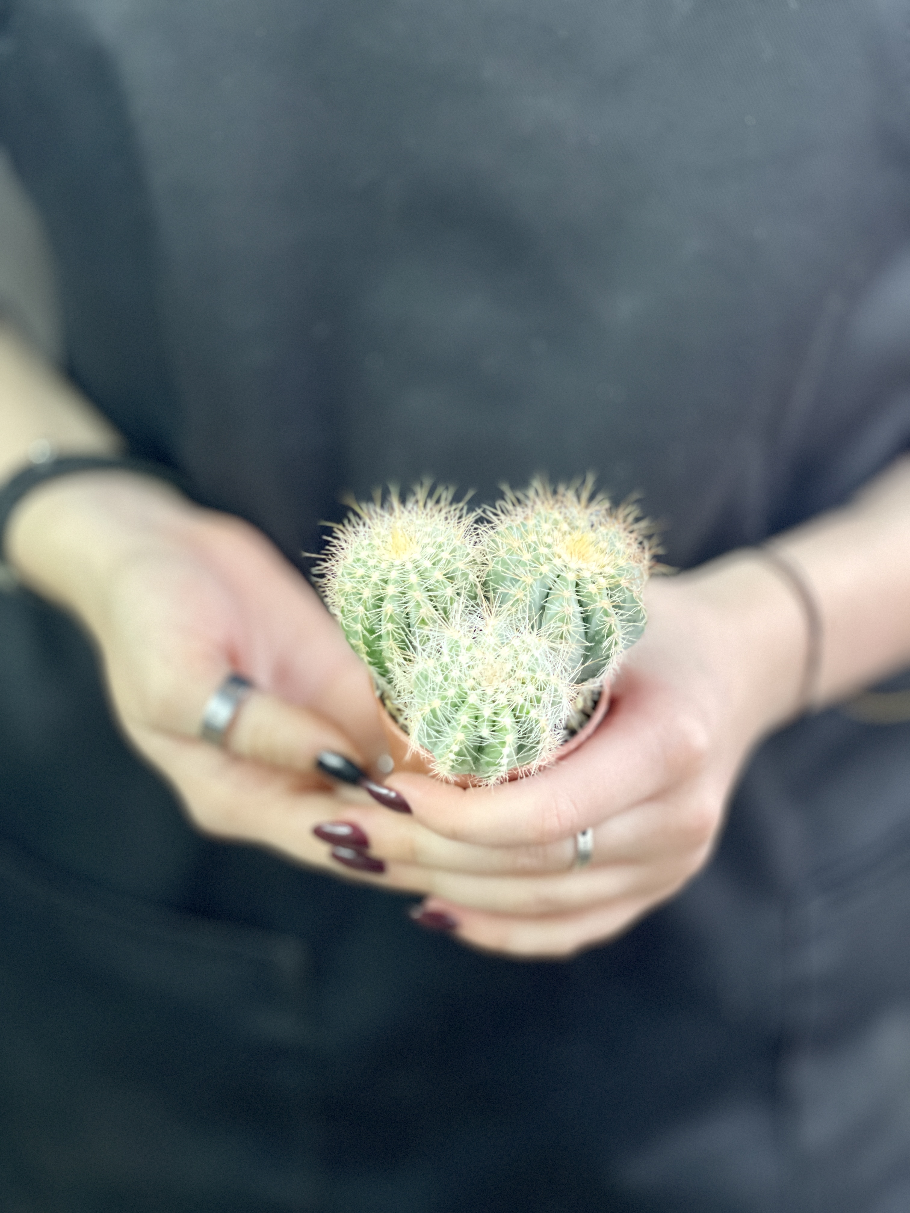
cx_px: 455
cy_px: 606
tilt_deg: -32.2
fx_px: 2243
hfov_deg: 22.9
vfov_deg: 30.3
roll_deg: +0.0
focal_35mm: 64
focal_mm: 7.5
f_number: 2.2
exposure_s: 1/36
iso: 400
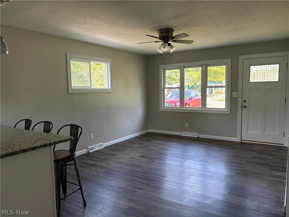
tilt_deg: -5.2
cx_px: 144
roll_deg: +1.7
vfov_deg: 53.1
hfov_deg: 67.3
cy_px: 108
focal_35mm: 26
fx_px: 217
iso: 125
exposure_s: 1/184
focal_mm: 5.96
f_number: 1.6
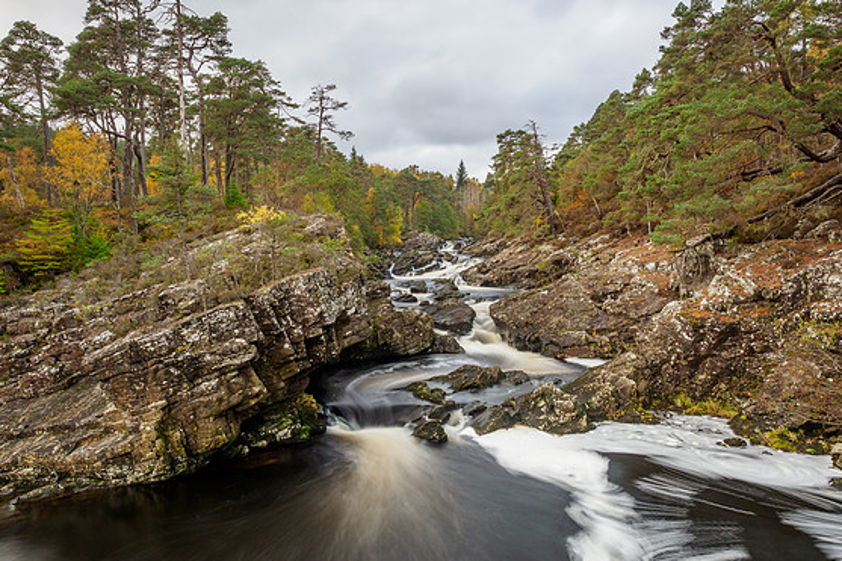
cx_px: 434
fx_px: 608
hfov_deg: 69.4
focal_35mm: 26
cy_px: 285
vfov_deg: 49.5
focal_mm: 12
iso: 200
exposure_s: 8
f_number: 7.1
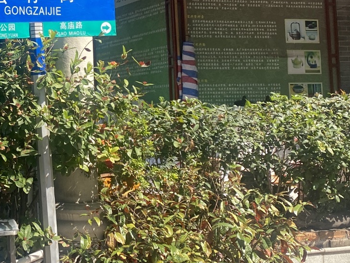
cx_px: -19
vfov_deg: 20.5
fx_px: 718
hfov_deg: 25.7
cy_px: 54
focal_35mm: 71
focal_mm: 4.25
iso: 32
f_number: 1.8
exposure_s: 1/1245
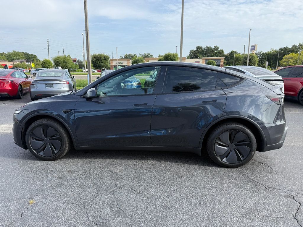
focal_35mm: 24
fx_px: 210
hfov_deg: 71.6
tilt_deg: -10.7
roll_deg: +1.0
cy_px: 114
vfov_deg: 56.8
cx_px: 152
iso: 80
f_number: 1.78
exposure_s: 1/2000
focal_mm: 6.76
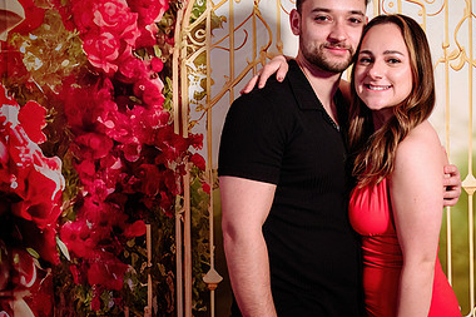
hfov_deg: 35.6
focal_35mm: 55
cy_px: 195
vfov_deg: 24.5
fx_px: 727
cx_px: 346
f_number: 4
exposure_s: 1/80
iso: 1250
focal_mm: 36
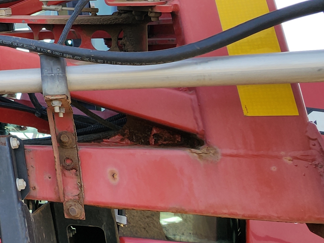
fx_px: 356
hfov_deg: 33.2
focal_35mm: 38
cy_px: 17
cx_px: -113
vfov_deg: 35.2
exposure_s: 1/611
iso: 50
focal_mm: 2.2
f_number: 2.2
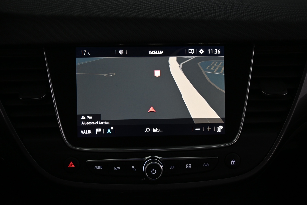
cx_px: 154
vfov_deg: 41.7
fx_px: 269
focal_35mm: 32
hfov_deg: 59.5
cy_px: 102
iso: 720
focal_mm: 21
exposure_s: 1/30
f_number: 4
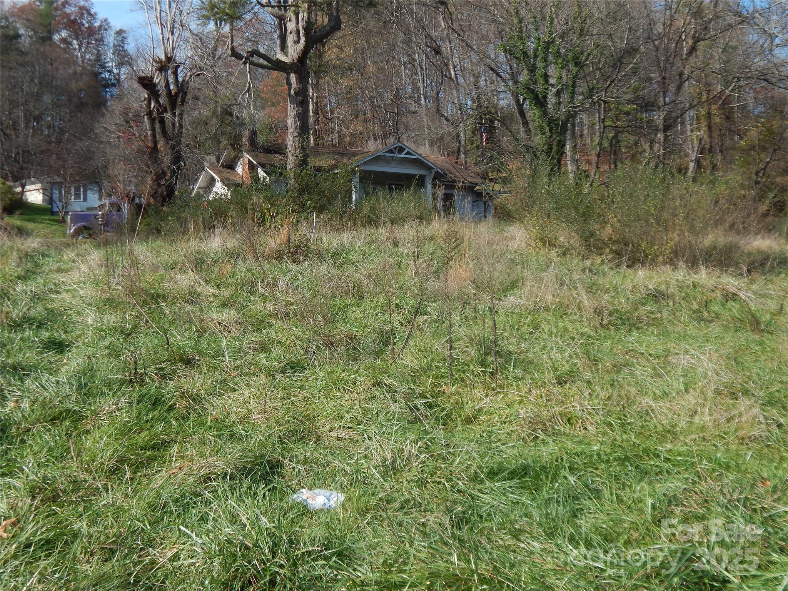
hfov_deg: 49.0
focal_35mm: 38
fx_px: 865
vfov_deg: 37.7
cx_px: 394
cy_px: 296
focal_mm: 6.8
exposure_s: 1/640
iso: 125
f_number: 3.4
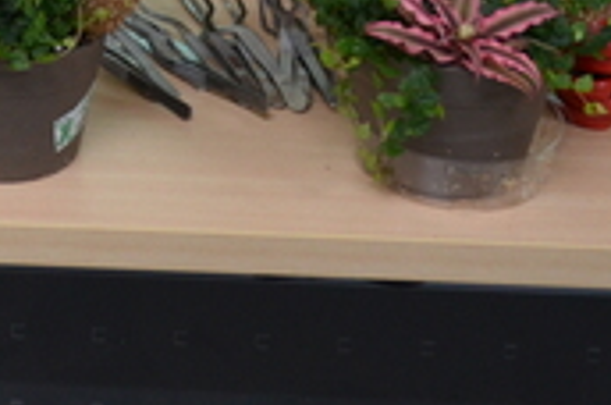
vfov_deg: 11.6
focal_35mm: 110
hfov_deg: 17.7
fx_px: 1863
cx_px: -124
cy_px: -281
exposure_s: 1/125
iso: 800
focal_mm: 18
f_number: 3.5
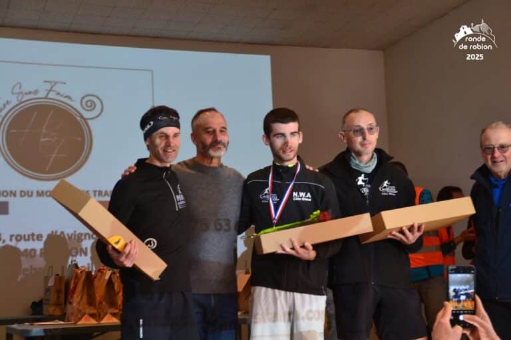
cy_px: 170
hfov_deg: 31.9
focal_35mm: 63
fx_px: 894
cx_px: 256
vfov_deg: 21.6
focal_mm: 42
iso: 800
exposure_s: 1/60
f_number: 4.5
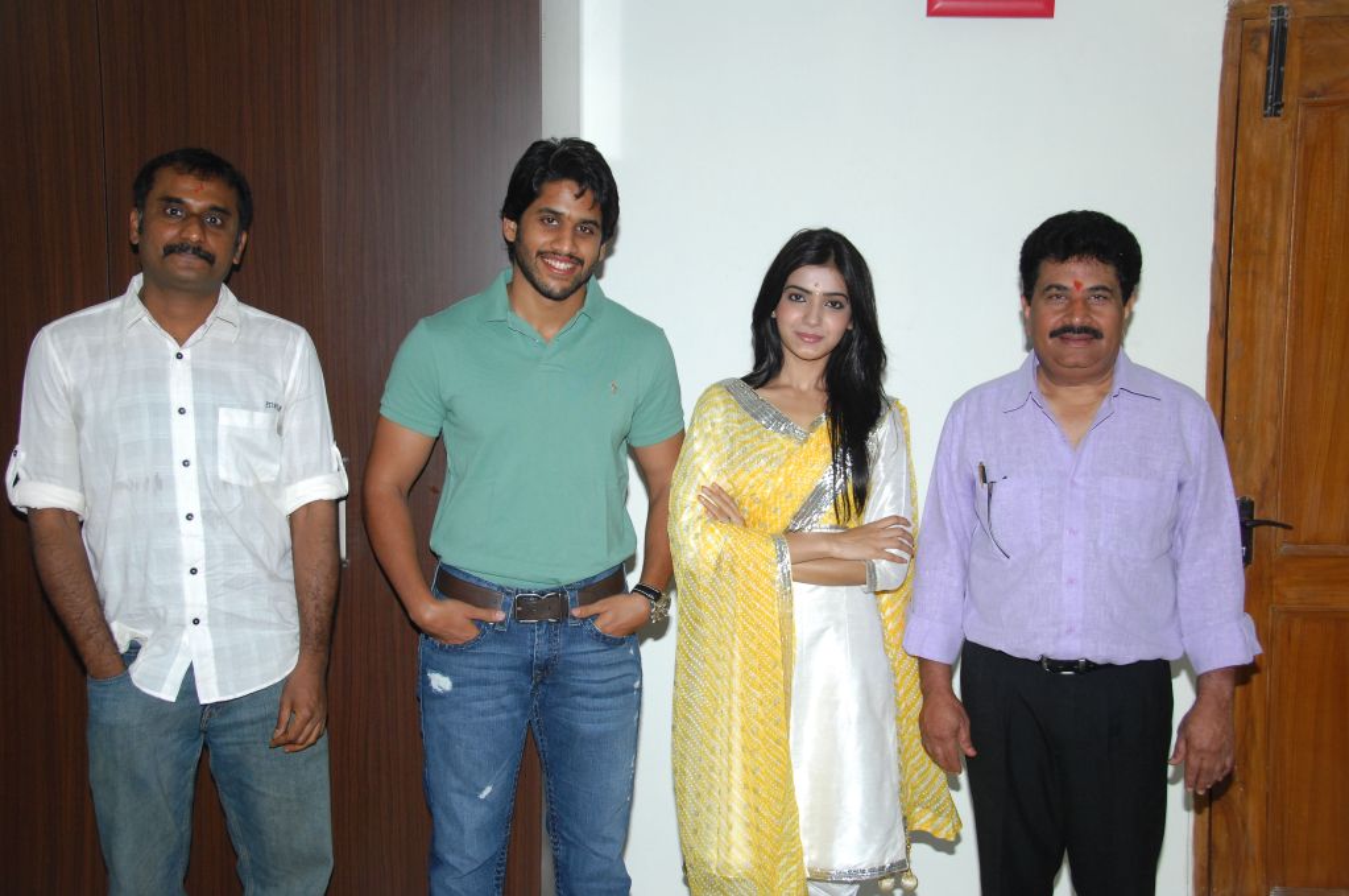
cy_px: 448
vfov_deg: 28.9
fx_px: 1740
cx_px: 674
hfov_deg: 42.4
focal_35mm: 46
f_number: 5.6
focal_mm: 31
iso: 400
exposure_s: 1/100
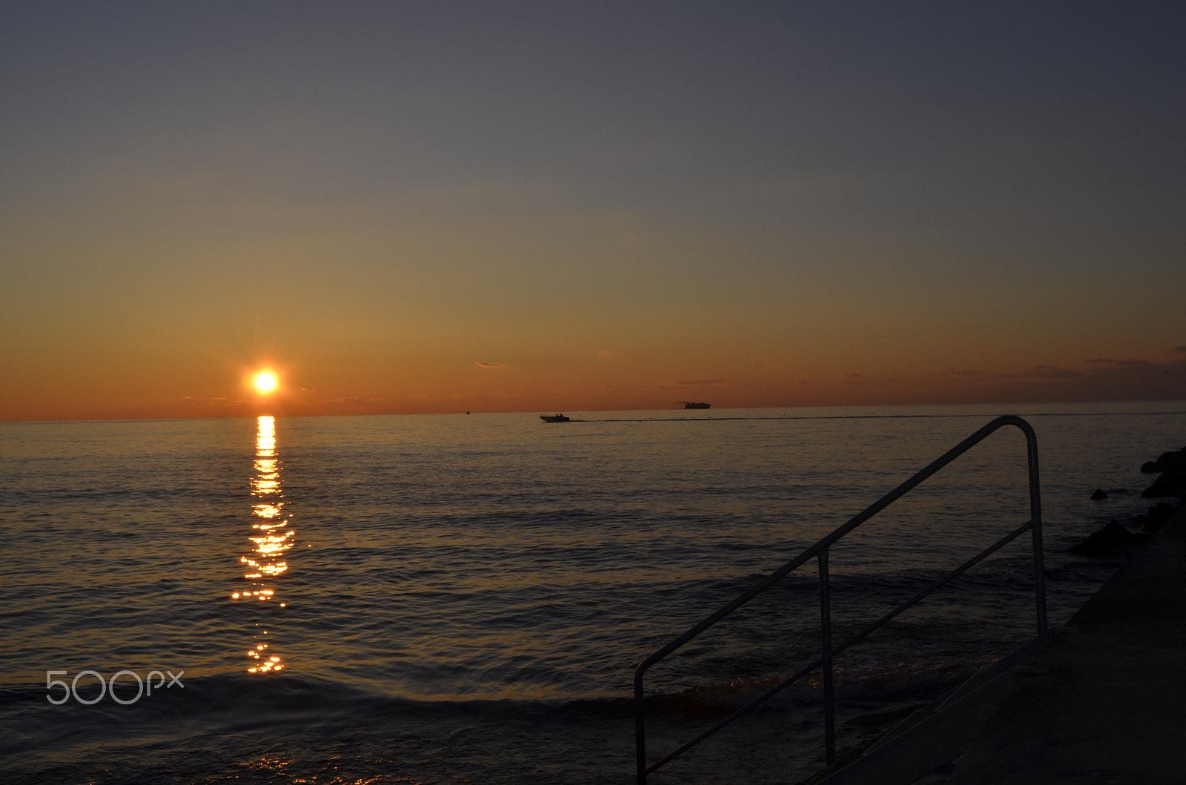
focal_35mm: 39
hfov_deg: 49.7
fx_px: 1282
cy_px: 392
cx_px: 593
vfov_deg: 34.0
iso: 100
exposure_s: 1/200
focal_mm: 26
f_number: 14
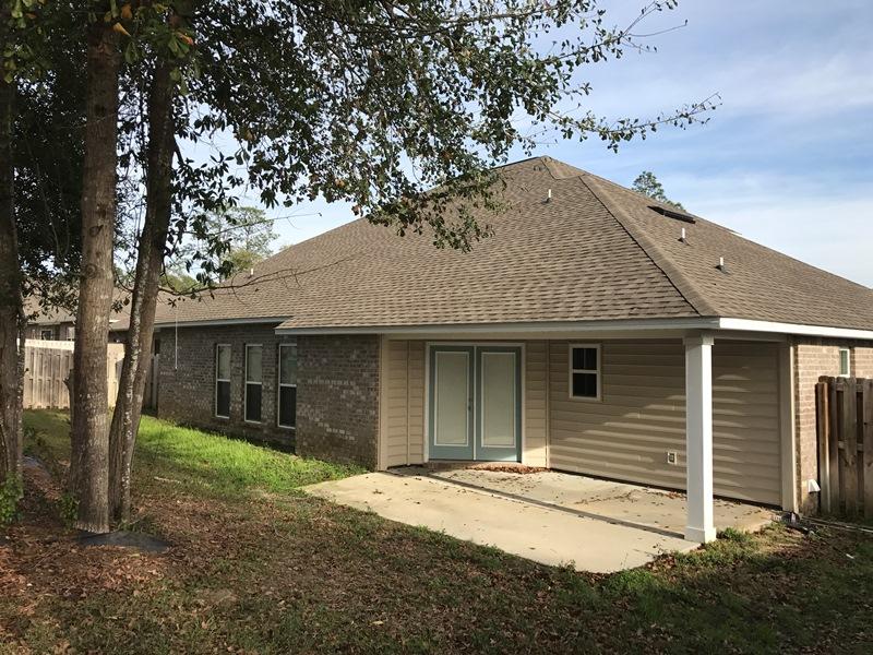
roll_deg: -0.9
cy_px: 328
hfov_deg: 63.4
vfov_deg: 49.7
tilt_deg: +3.5
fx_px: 706
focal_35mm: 28
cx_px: 436
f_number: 1.8
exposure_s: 1/1451
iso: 20
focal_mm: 3.99
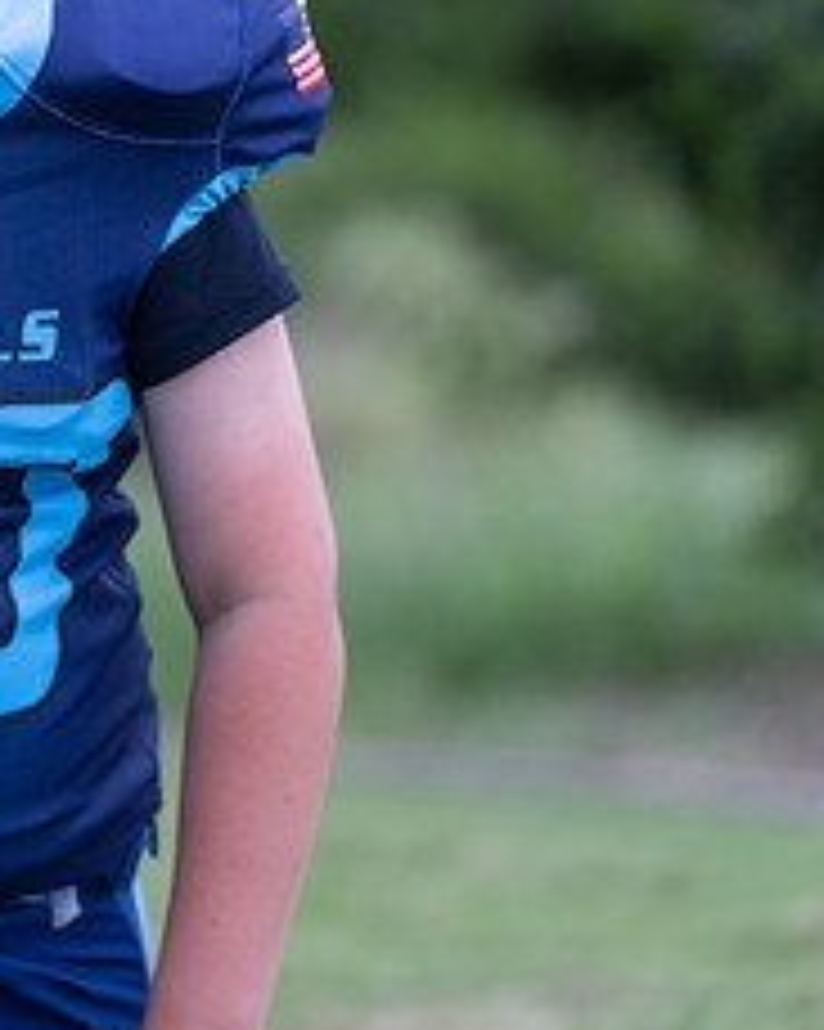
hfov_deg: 4.5
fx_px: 10524
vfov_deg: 5.6
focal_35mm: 345
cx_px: -64
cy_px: 150
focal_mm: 137
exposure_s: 1/320
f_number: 2.8
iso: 640
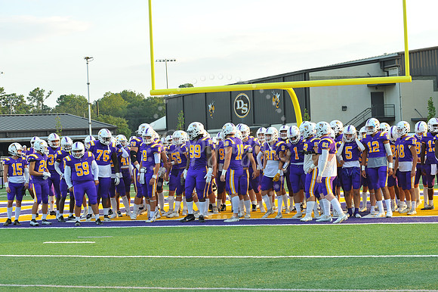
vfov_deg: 17.0
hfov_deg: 25.4
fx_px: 973
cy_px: 146
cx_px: 219
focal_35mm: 80
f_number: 7.1
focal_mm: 80
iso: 250
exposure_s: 1/80
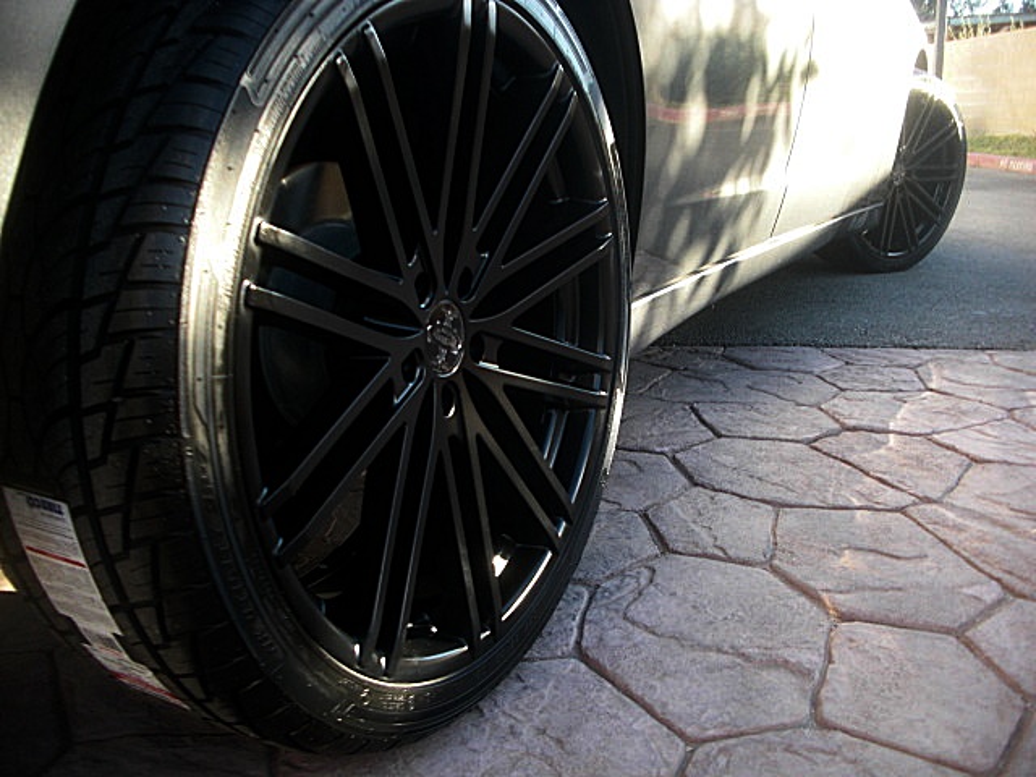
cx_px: 518
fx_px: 1077
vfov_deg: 39.7
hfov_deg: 51.4
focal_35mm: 36
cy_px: 388
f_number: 2.8
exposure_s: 1/100
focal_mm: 6.3
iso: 100
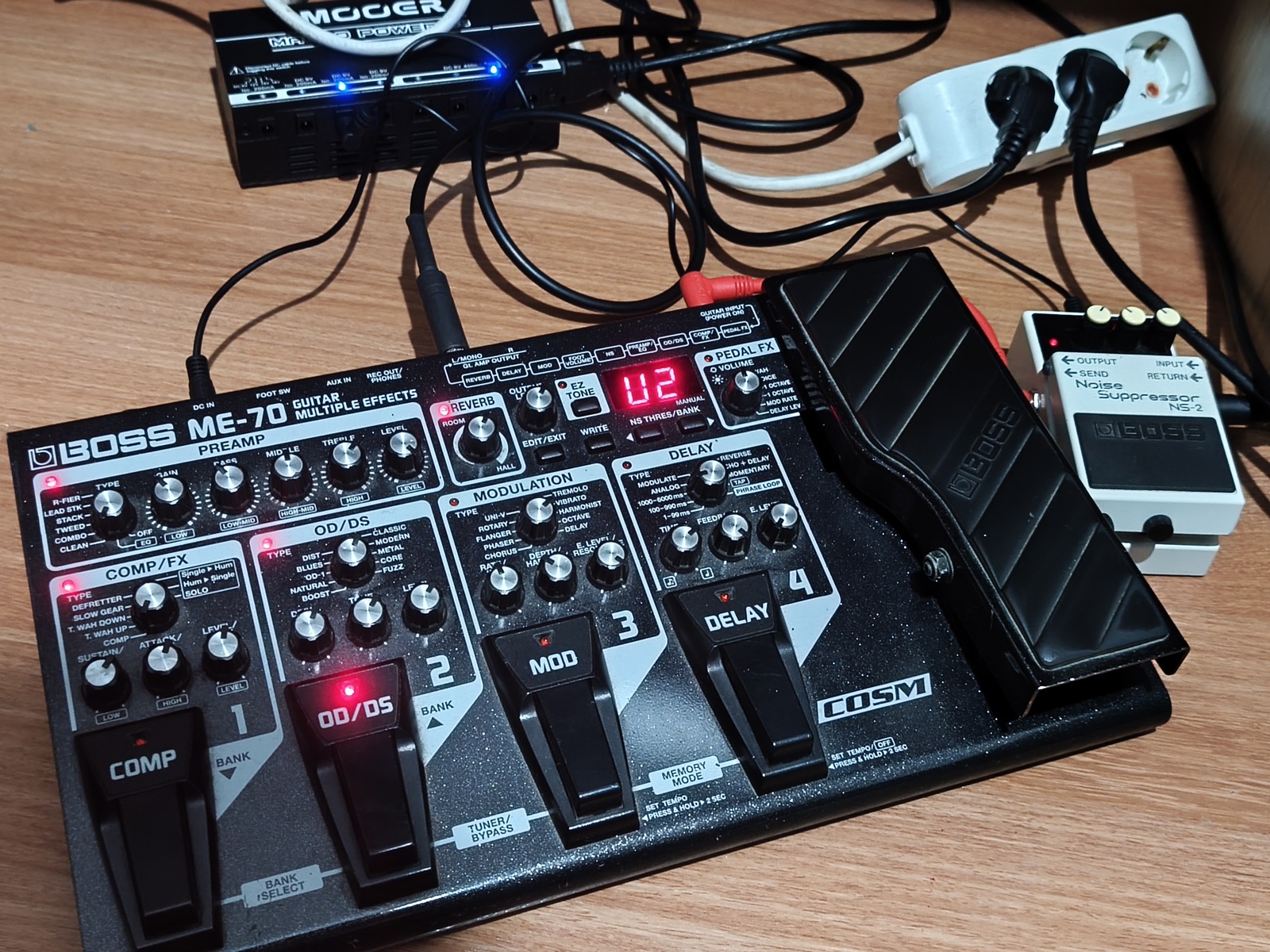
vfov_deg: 34.3
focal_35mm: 42
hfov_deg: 44.8
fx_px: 1541
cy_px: 476
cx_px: 635
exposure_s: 1/16.7
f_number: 1.7
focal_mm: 6.06
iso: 5000
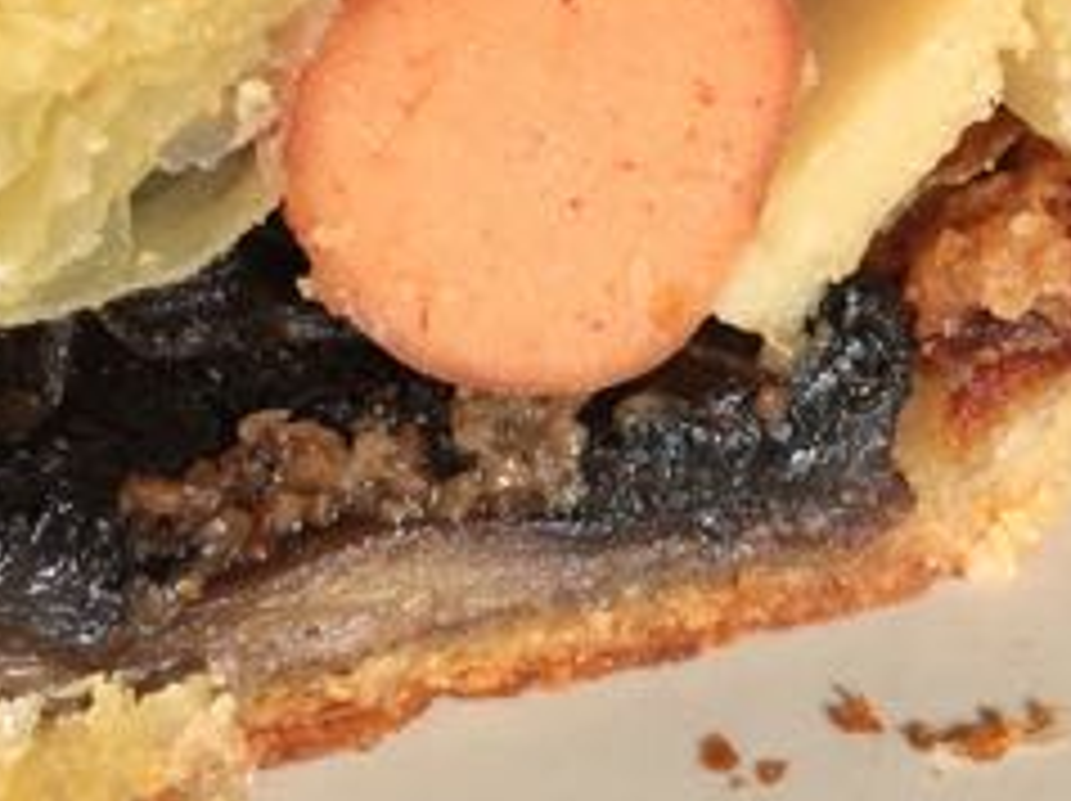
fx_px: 2411
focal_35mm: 78
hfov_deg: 24.5
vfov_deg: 18.7
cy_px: 194
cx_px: 900
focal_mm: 4.15
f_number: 2.2
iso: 32
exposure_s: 1/335
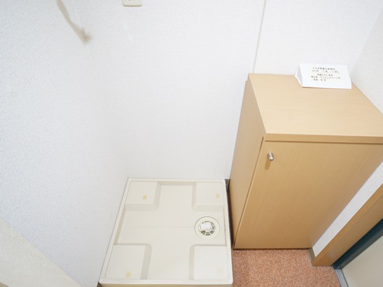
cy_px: 148
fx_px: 299
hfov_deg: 65.2
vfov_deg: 51.3
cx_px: 209
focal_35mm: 27
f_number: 2.8
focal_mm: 16
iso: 800
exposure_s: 1/20
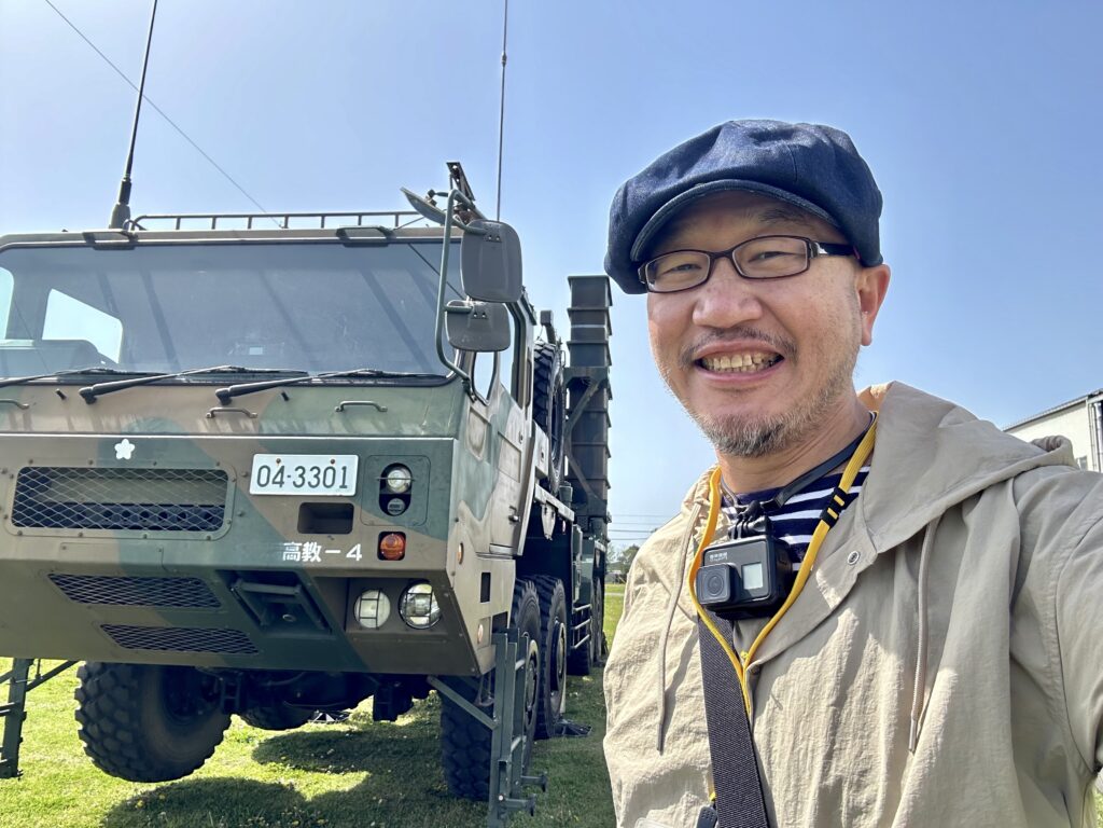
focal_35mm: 23
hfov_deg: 73.9
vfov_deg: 58.9
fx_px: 733
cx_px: 552
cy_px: 414
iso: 25
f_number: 1.9
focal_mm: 2.69
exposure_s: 1/600
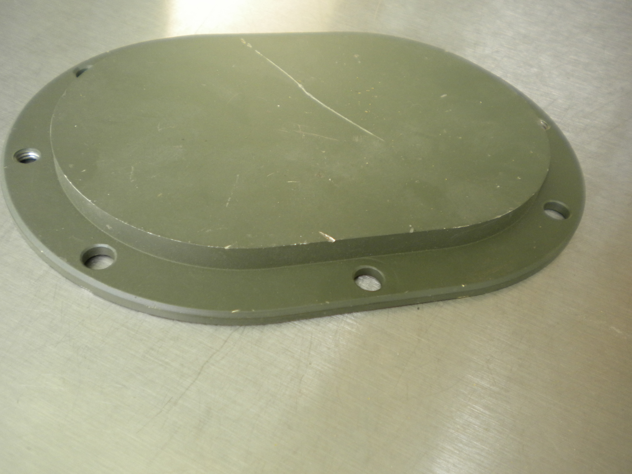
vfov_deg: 40.7
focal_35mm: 35
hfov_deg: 52.6
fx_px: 639
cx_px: 316
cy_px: 237
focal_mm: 6.3
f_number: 3.1
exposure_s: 1/23.4
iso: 200
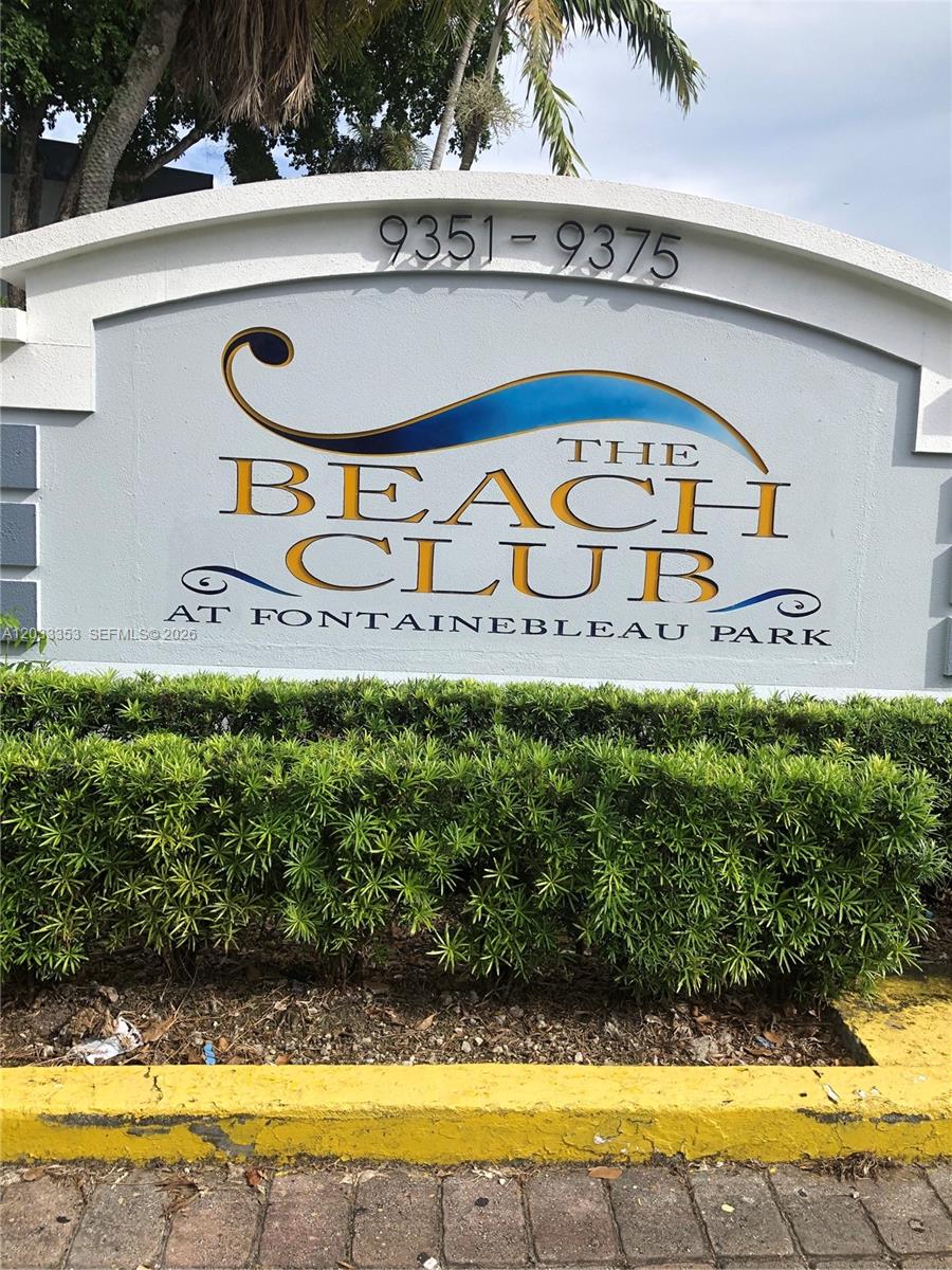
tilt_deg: -8.1
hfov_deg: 49.7
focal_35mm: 28
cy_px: 635
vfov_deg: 63.4
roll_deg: -1.9
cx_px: 476
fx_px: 1027
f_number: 1.8
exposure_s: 1/1350
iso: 20
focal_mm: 3.99
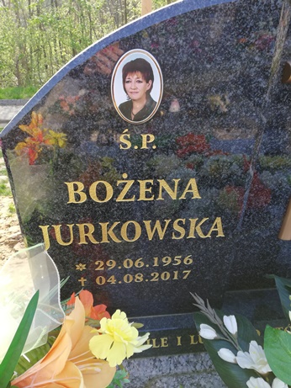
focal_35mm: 27
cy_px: 194
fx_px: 302
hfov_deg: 51.4
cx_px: 146
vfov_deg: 65.3
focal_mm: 3.81
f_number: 2.2
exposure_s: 1/136
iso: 50
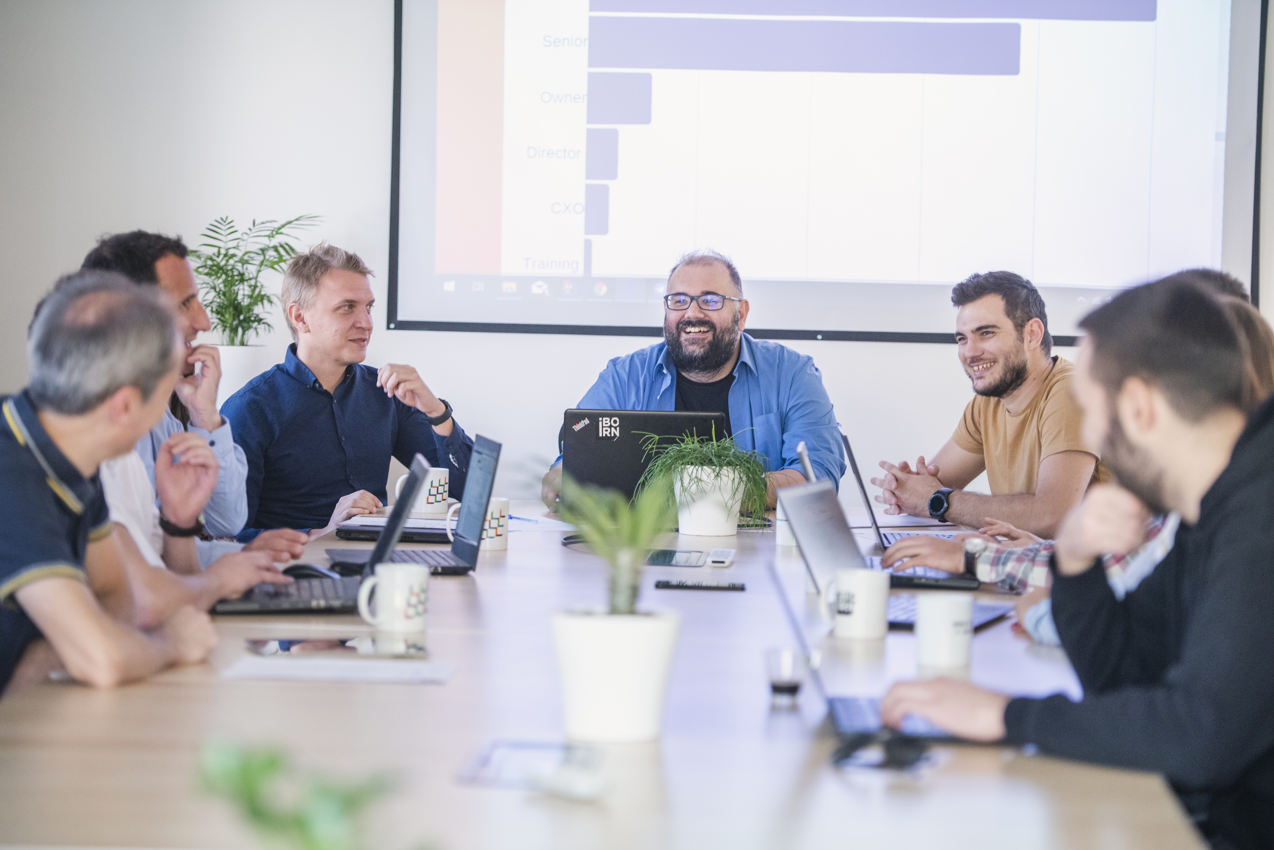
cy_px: 425
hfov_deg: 19.4
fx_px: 3717
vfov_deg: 13.1
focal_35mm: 105
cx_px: 637
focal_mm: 105
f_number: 2.8
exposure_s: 1/200
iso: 1600
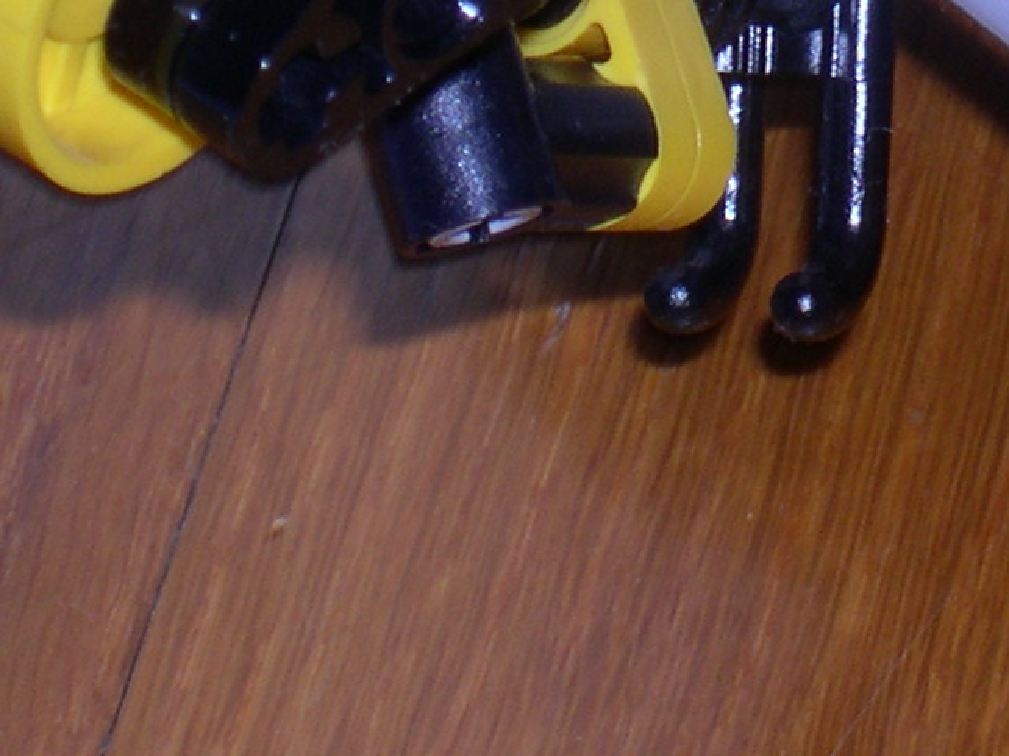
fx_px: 10460
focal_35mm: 359
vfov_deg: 4.1
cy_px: -187
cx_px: 1018
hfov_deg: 5.5
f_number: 13
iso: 100
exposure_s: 1/30
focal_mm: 21.6
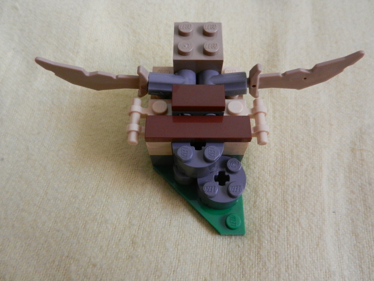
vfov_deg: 53.1
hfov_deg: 67.3
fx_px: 281
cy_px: 142
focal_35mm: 26
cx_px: 186
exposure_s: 1/50
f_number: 3.5
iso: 640
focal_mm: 4.5
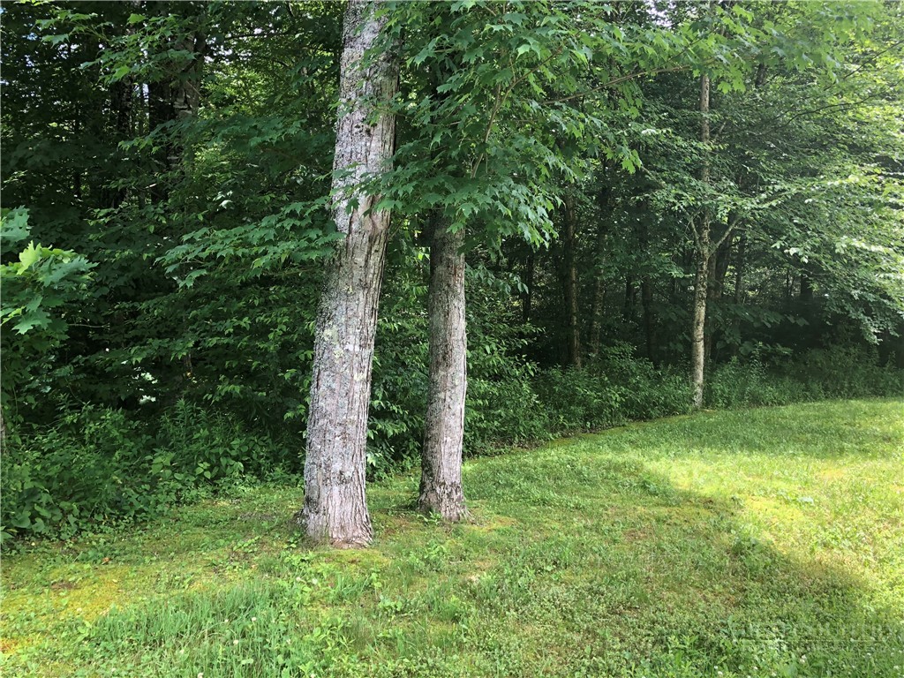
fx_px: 731
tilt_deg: -0.4
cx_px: 452
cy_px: 339
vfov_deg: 49.7
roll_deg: +2.1
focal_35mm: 28
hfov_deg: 63.4
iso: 32
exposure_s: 1/120
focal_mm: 3.99
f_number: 1.8
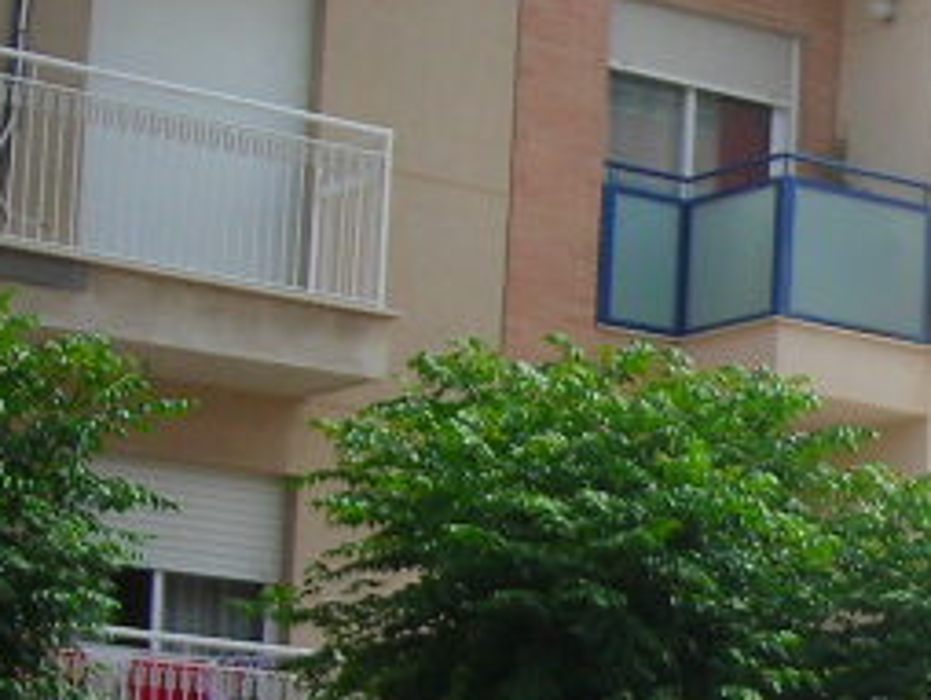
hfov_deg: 11.9
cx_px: 1653
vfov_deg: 9.7
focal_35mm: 153
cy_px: 667
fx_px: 4119
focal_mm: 6.3
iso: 50
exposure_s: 1/392
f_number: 3.2
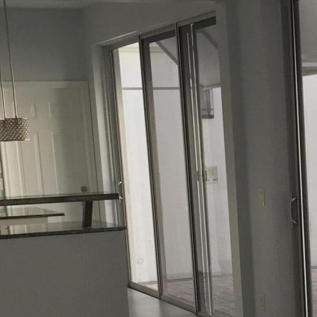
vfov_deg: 16.1
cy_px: 376
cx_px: 349
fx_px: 1078
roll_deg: +3.5
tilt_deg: -9.4
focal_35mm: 104
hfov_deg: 16.2
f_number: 2.2
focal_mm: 4.15
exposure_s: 1/120
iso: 40
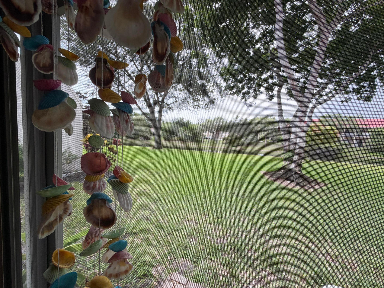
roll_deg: -2.2
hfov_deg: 102.1
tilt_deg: -3.3
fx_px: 155
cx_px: 192
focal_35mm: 14
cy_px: 144
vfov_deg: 85.7
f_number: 2.2
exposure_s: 1/121
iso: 64
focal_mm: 2.22
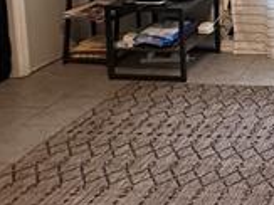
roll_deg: -2.1
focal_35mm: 55
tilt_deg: -7.4
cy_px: -57
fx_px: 435
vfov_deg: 23.6
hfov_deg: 25.0
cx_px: 429
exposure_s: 1/60
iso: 200
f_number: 2.2
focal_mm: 2.22
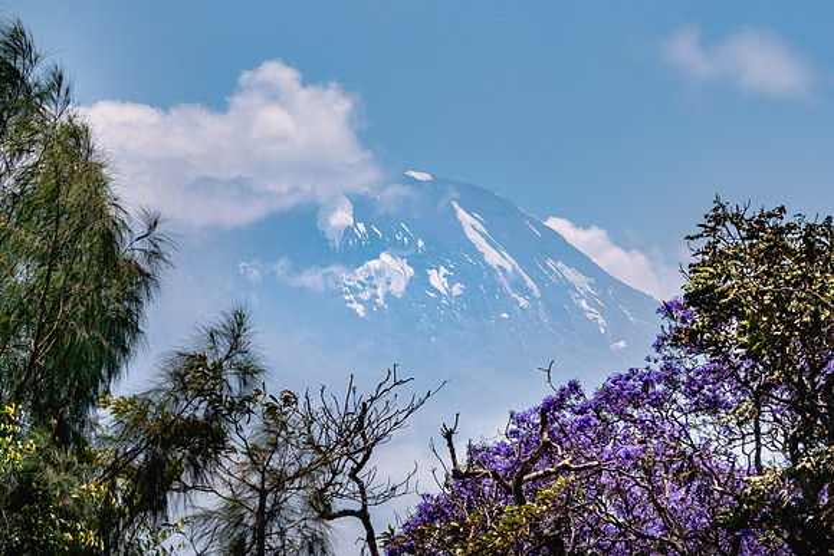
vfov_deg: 4.8
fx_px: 6628
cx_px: 454
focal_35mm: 286
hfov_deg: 7.2
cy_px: 277
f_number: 13
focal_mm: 174
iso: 100
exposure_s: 1/500
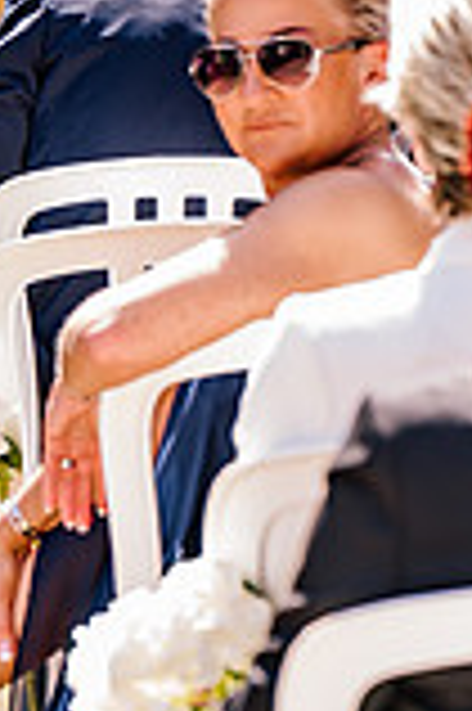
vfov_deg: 6.8
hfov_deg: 4.5
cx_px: -135
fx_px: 5952
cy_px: -189
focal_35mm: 302
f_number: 5
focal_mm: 106
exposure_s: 1/250
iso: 320
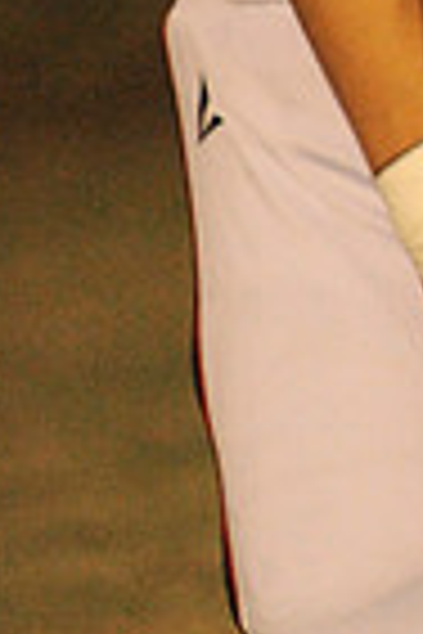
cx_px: 734
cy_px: -647
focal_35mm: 822
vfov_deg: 2.5
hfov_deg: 1.7
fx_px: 14487
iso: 6400
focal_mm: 200
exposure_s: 1/200
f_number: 5.6
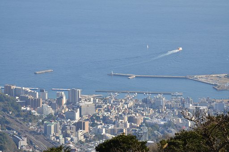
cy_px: 76
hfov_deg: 11.8
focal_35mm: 174
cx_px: 114
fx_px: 1104
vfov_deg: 7.9
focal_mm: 116
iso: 100
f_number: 6.3
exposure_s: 1/800
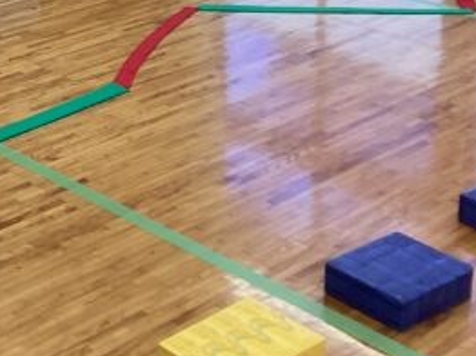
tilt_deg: -12.0
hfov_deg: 20.7
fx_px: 1250
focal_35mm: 91
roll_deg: +0.8
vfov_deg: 15.3
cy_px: -131
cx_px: -20
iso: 64
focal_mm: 3.3
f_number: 2.4
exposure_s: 1/120
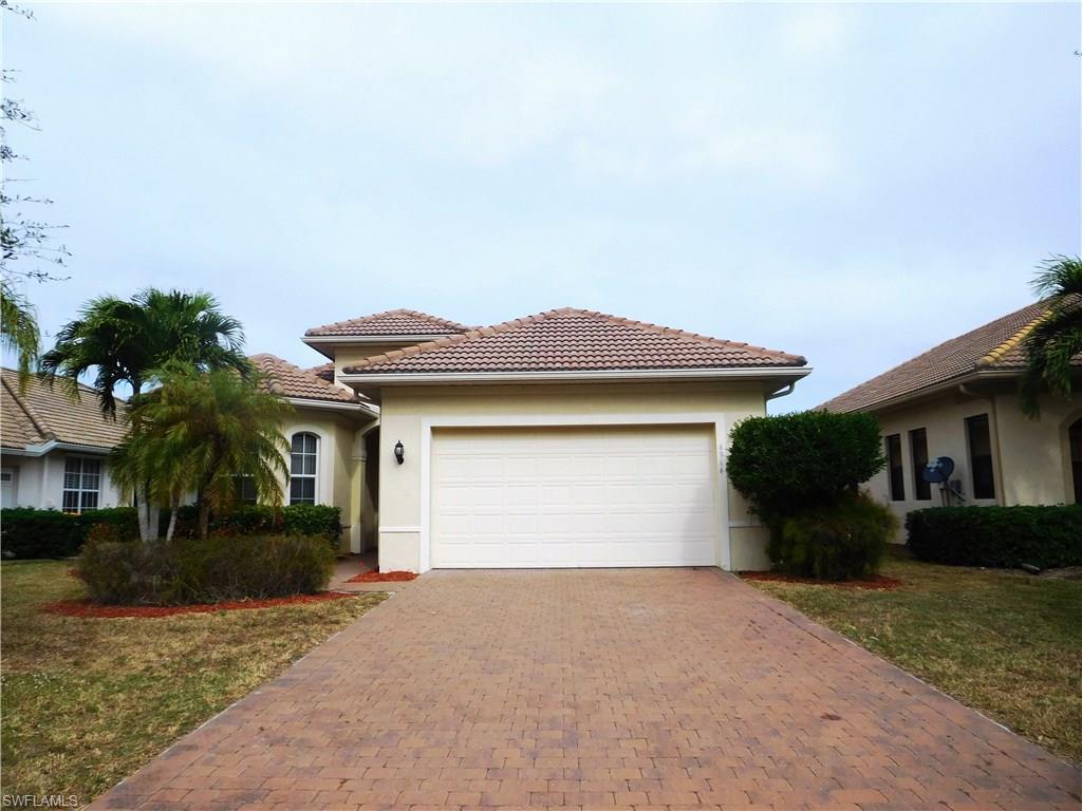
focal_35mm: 25
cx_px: 541
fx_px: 781
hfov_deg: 69.4
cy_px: 406
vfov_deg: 54.9
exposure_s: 1/400
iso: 125
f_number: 6.8
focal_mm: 4.5
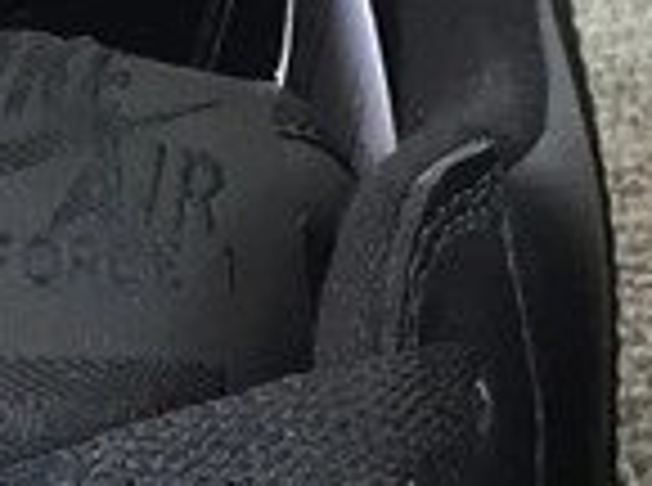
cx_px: 904
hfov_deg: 10.0
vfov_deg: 7.6
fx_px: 3626
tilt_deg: -55.6
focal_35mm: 193
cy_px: 641
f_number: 2.4
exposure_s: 1/33
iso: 32
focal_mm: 3.3
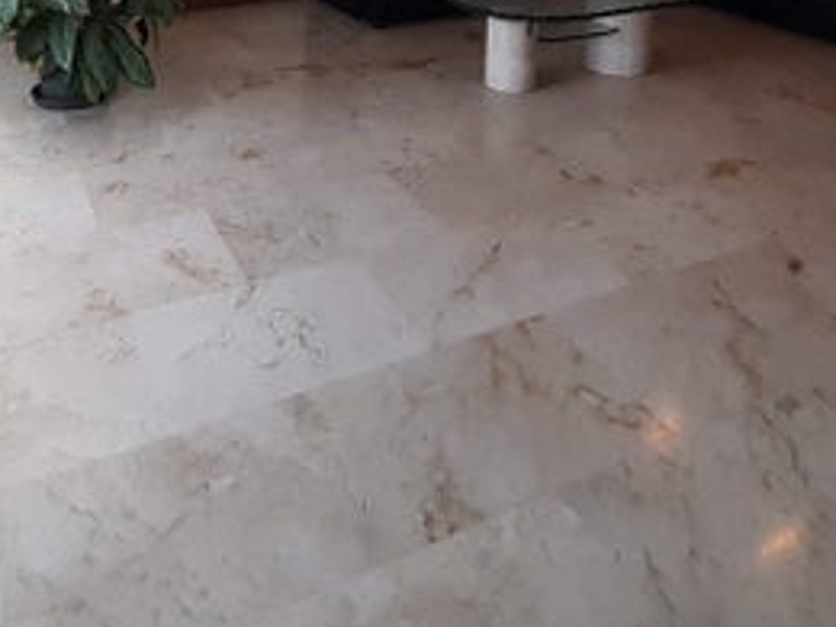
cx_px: 325
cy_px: -100
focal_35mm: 32
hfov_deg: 56.3
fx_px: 773
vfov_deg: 35.9
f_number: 2.2
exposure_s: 1/60
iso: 40
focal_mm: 1.13
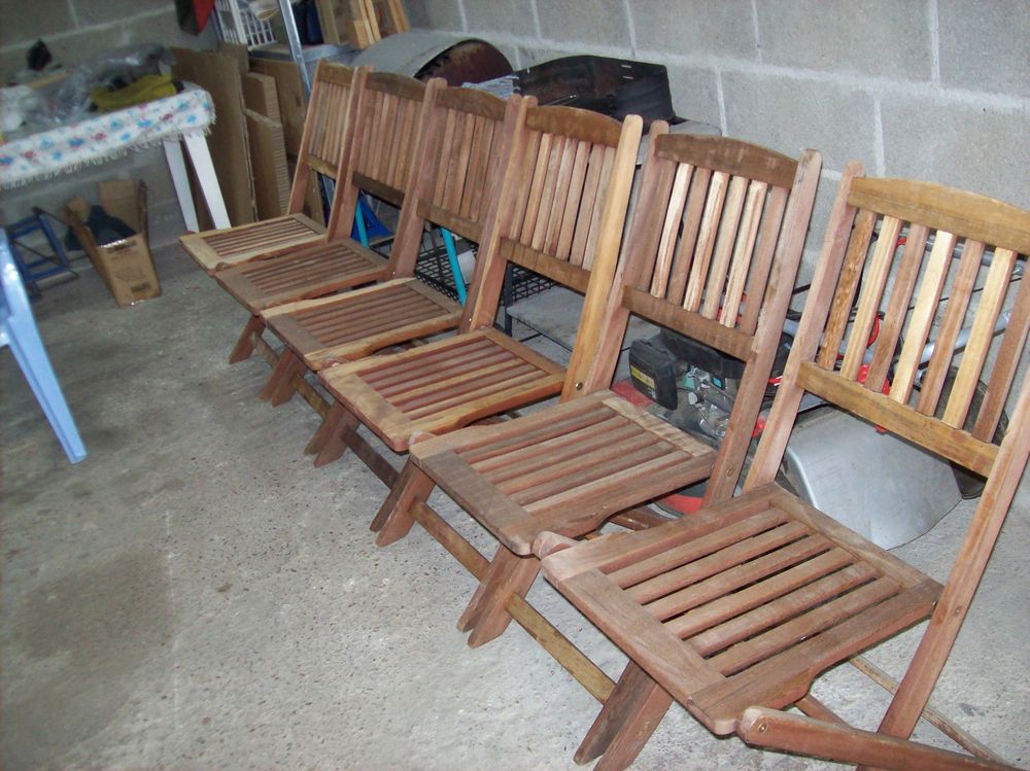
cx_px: 515
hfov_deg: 51.4
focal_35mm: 36
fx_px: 1071
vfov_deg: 39.6
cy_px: 386
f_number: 2.7
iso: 200
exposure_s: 1/64
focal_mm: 6
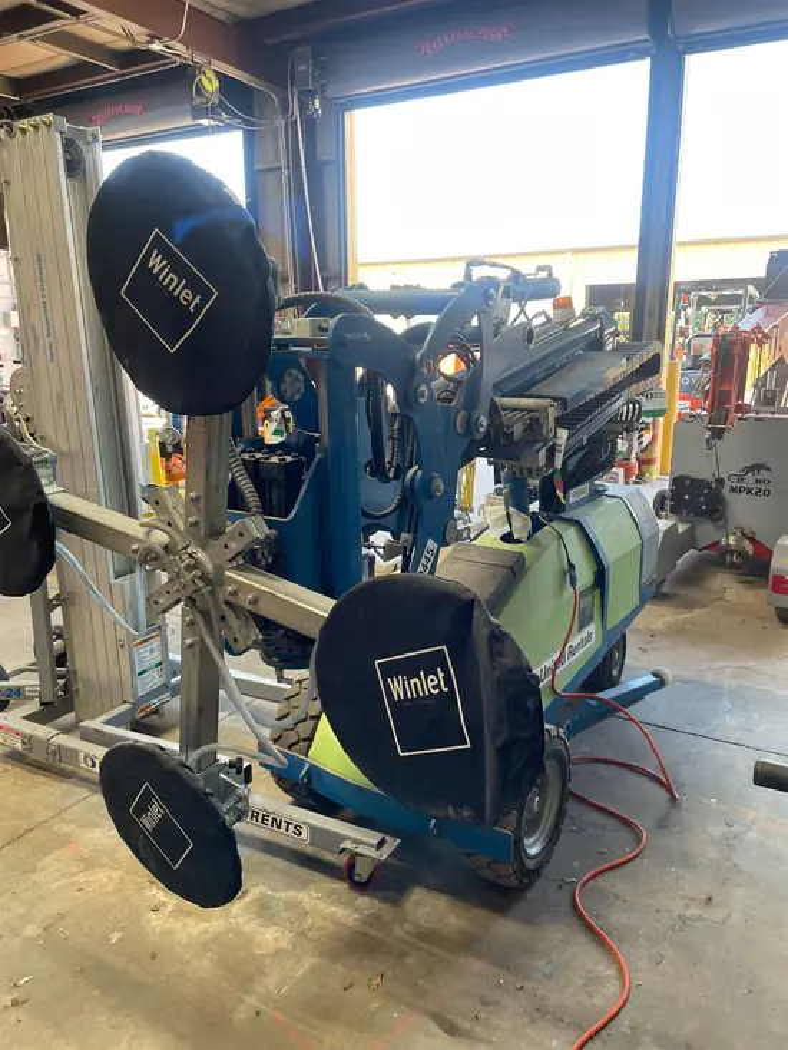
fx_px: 789
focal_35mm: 26
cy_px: 525
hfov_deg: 53.1
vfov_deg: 67.3
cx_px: 394
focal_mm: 4.2
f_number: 1.6
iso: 125
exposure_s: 1/121
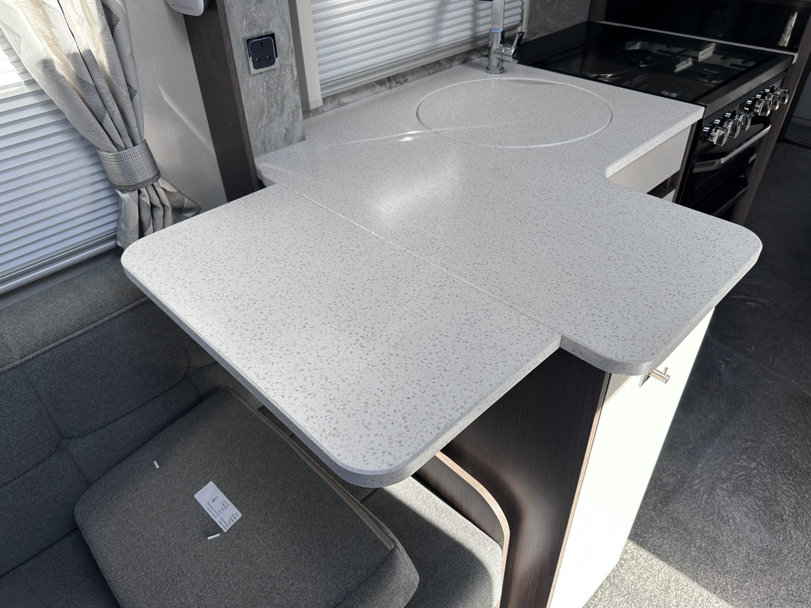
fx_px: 562
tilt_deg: -35.3
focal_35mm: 24
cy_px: 304
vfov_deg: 56.8
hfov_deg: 71.6
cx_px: 406
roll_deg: +2.4
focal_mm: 6.86
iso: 80
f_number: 1.78
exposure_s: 1/611
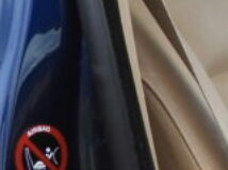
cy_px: 205
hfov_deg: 9.8
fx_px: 1184
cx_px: 530
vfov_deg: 8.1
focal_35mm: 180
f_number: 2.8
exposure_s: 1/400
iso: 100
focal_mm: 4.3
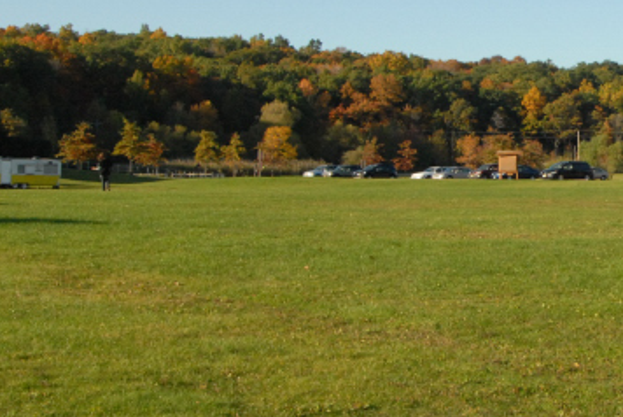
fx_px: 1403
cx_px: 625
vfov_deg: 16.9
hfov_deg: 23.9
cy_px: 147
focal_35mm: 81
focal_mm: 24
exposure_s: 1/500
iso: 800
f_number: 11
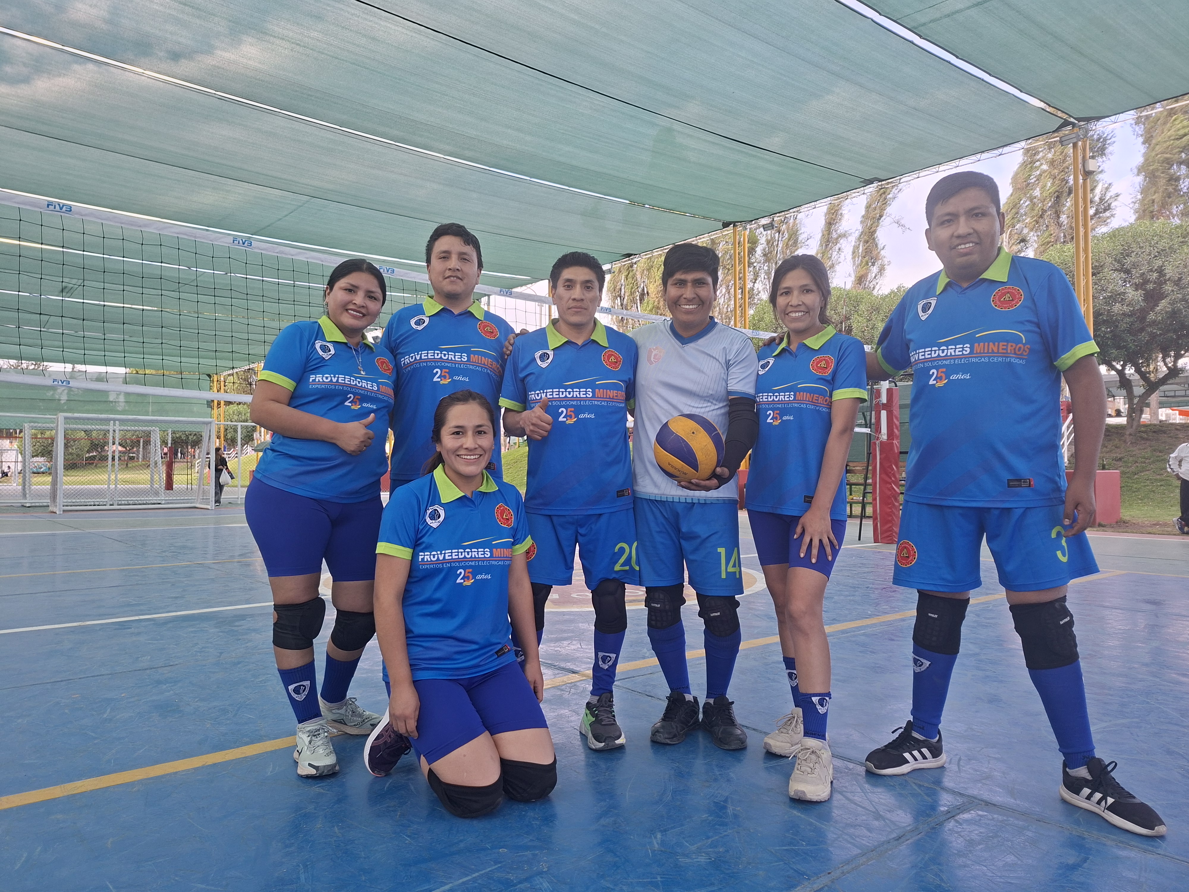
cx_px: 594
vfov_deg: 58.9
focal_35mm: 23
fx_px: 790
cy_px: 446
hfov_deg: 73.9
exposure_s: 1/120
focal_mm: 5.54
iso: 80
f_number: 1.8
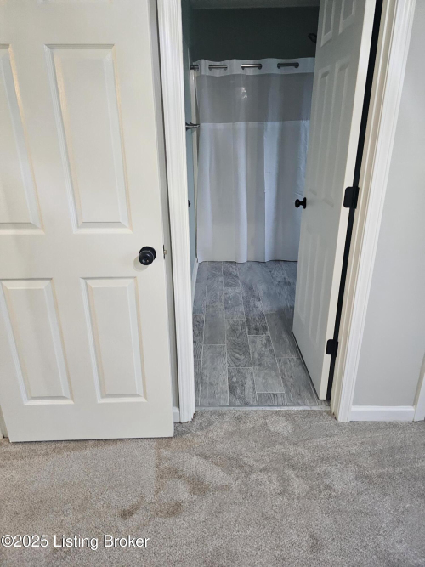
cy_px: 284
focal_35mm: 23
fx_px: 377
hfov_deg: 58.9
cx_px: 212
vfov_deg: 73.9
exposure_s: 1/120
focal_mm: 6.3
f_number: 1.7
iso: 1000
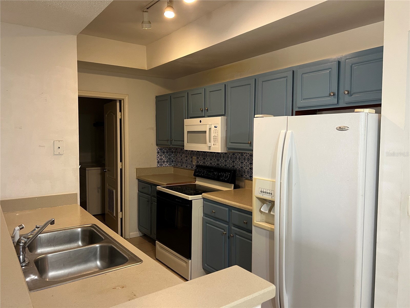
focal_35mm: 26
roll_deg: -0.1
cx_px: 205
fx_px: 308
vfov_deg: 53.1
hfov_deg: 67.3
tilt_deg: -4.0
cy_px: 154
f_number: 1.5
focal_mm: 5.7
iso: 160
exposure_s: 1/60
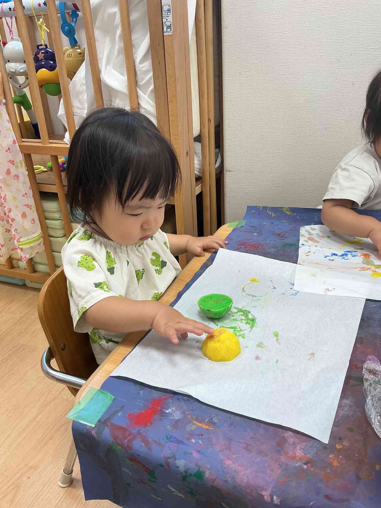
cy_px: 254
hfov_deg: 48.2
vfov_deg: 61.7
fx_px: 426
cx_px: 190
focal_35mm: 29
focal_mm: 3
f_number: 1.8
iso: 40
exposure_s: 1/120
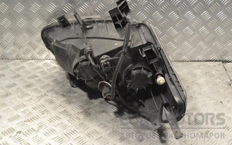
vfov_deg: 24.0
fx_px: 341
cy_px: 65
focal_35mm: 54
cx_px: 112
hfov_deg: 37.5
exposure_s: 1/250
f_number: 8
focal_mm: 34
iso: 3200
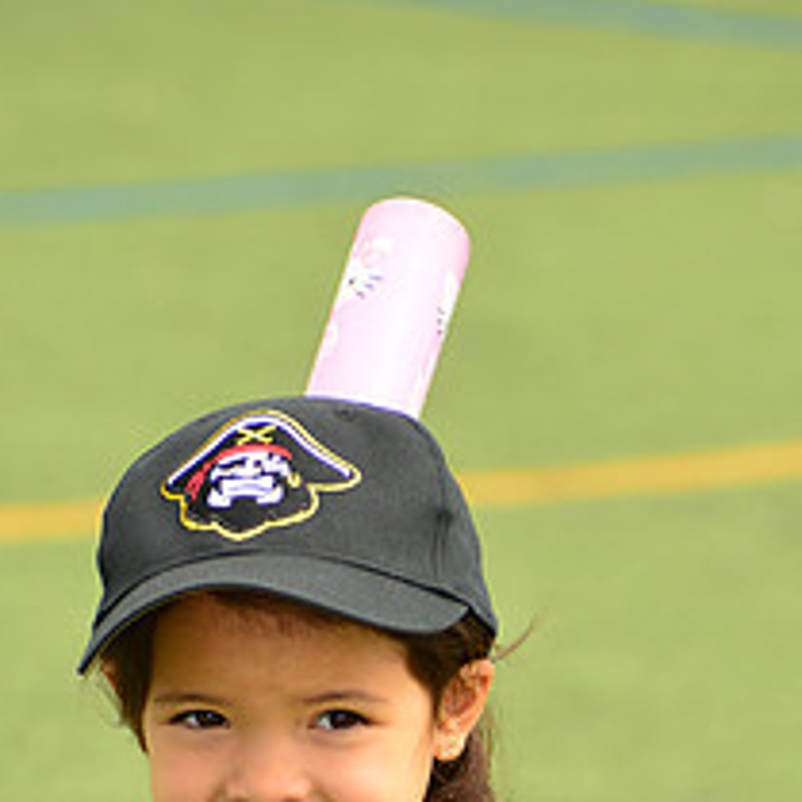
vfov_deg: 3.7
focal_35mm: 471
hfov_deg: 3.7
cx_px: 347
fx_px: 12346
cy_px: 1074
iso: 200
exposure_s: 1/250
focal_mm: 200
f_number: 9
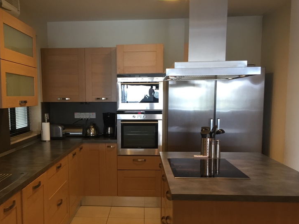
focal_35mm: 41
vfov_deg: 34.9
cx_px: 115
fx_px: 354
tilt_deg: -7.5
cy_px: 145
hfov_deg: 45.4
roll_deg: -0.7
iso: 100
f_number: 2.2
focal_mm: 4.15
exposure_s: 1/33
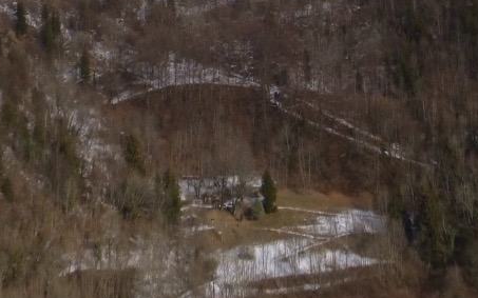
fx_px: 1016
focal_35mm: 78
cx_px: 298
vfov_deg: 15.2
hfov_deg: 26.4
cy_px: -173
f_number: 3.9
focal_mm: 4.5
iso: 100
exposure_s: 1/800
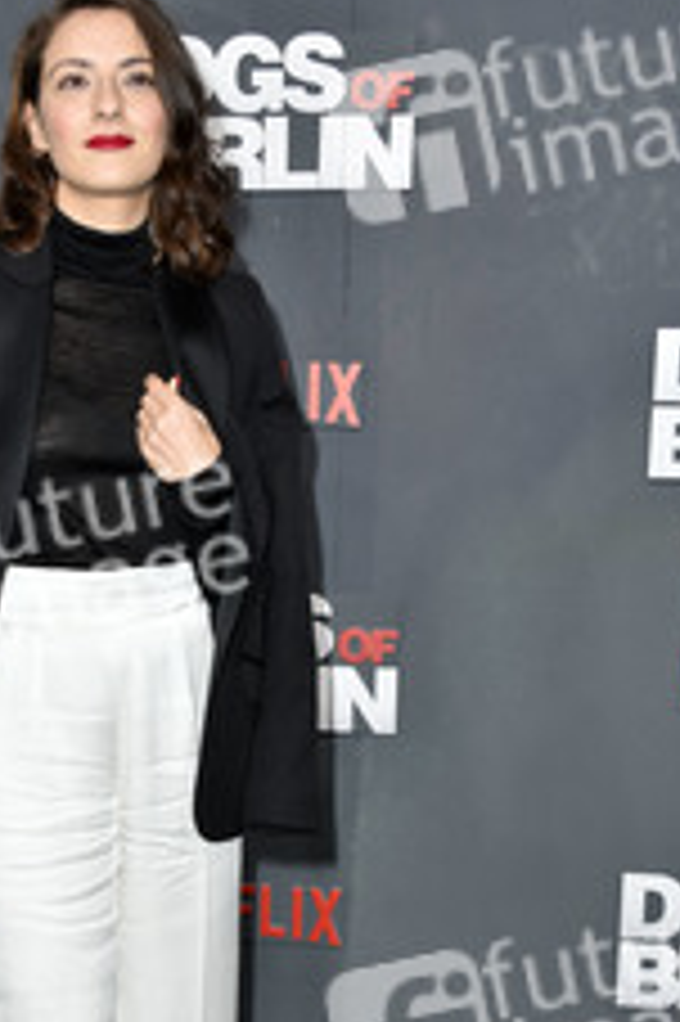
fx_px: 2100
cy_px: 792
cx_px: 149
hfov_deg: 18.3
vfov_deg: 26.9
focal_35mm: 74
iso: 250
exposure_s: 1/200
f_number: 7.1
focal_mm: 42
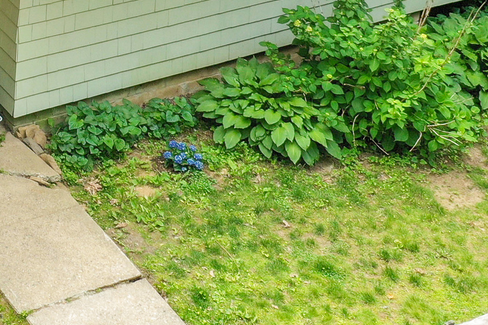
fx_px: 1450
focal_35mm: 107
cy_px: -246
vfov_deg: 11.9
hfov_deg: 18.4
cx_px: -49
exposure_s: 1/160
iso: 100
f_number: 4.5
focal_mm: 10.26
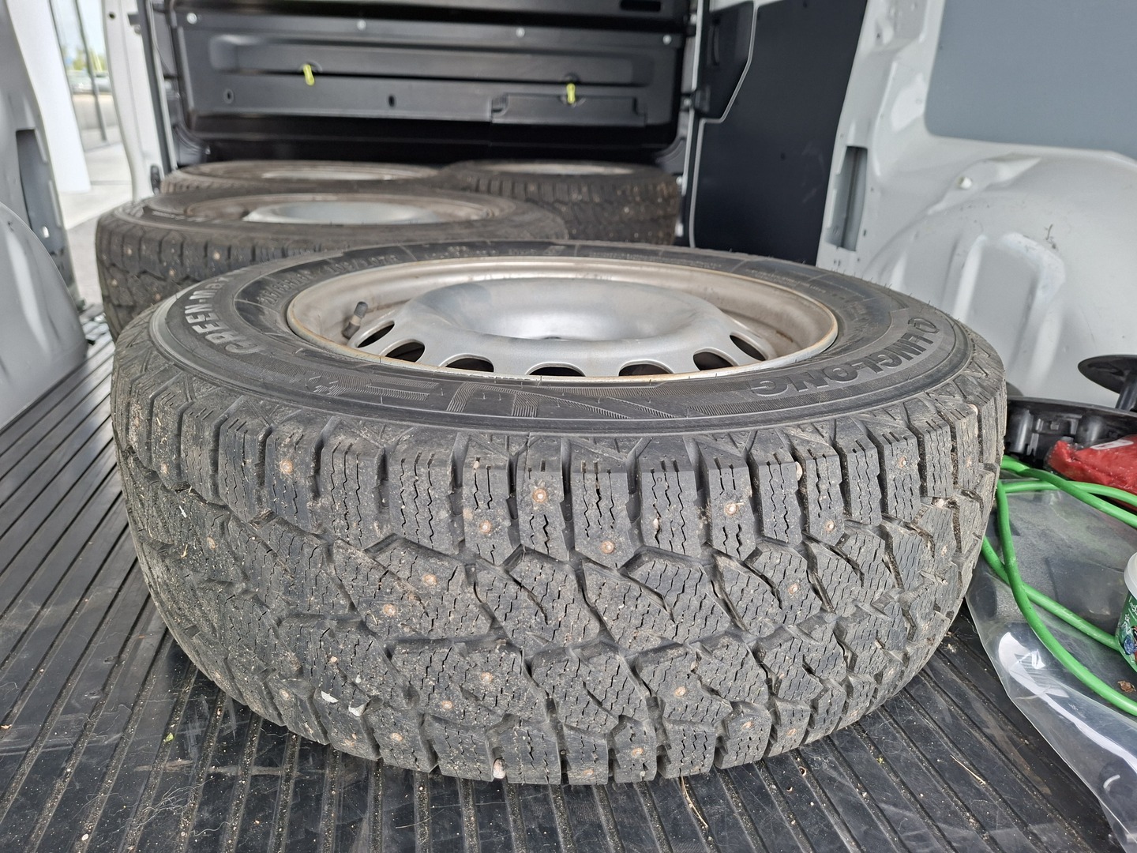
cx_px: 568
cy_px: 426
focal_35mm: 23
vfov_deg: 58.9
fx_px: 755
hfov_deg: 73.9
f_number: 1.8
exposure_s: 1/120
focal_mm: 5.54
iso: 50
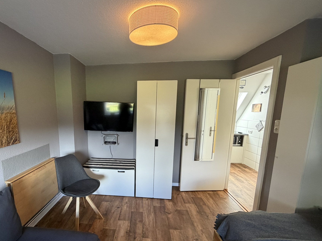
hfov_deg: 89.8
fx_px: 158
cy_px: 136
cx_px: 128
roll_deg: +0.6
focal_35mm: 17
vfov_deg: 74.4
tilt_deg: -7.6
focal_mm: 2.22
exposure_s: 1/64
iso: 320
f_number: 2.2
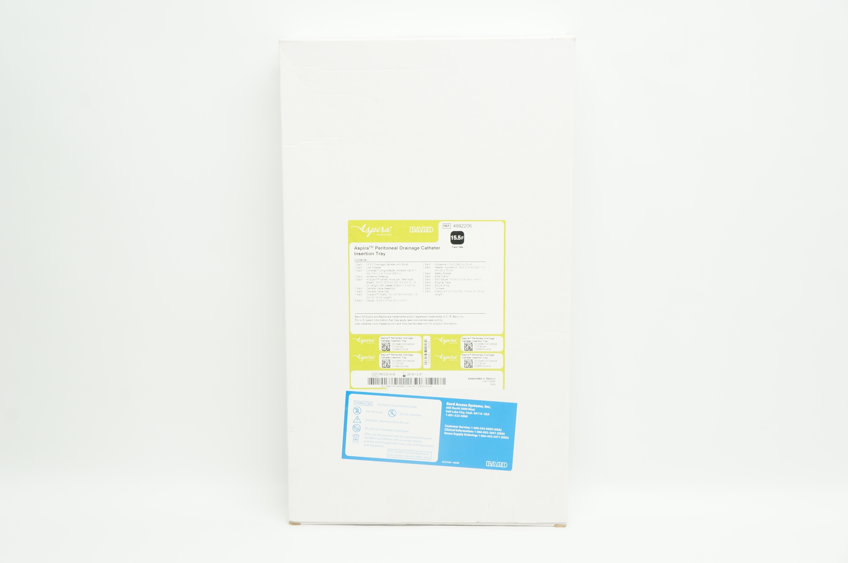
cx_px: 424
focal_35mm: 50
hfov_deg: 40.0
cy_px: 282
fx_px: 1165
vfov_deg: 27.2
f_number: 10
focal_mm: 33
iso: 400
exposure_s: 1/15
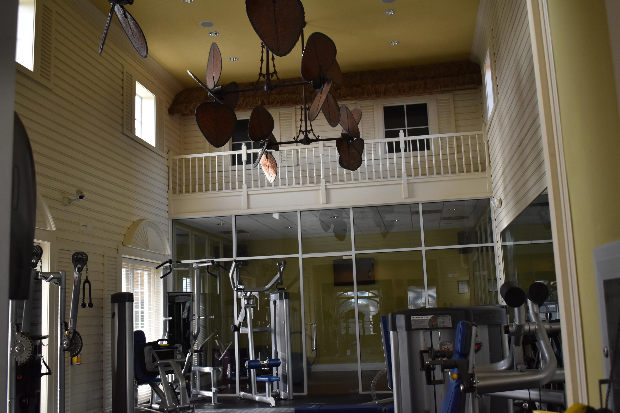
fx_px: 646
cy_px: 206
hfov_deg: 51.3
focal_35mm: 38
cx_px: 310
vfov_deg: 35.5
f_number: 4
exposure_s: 1/250
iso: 800
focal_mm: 25
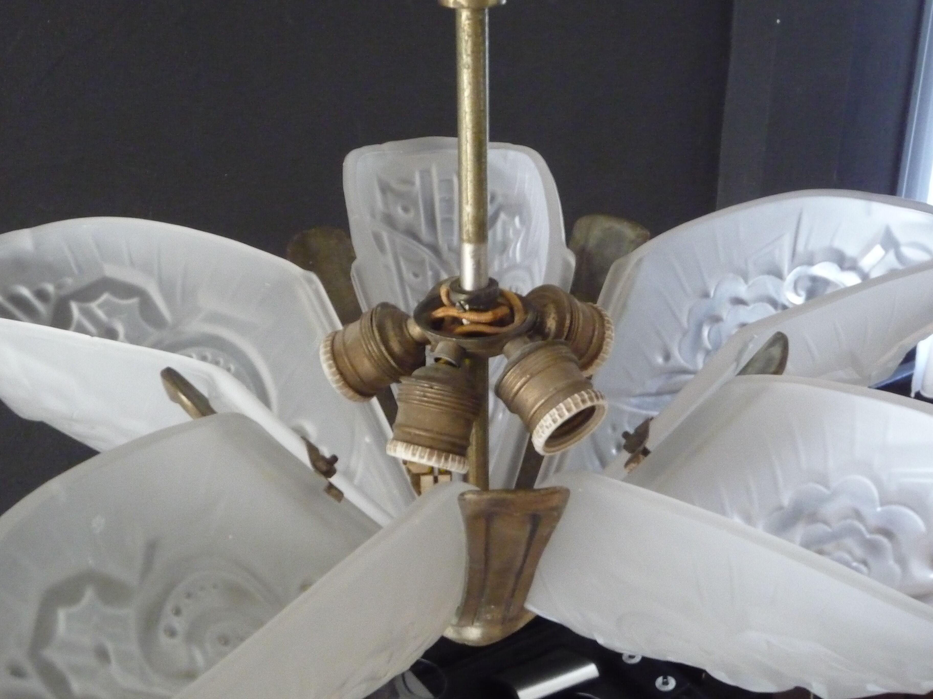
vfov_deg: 30.9
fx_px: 1267
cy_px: 350
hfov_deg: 40.4
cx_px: 466
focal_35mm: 47
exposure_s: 1/15
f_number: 4.7
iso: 800
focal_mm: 8.2
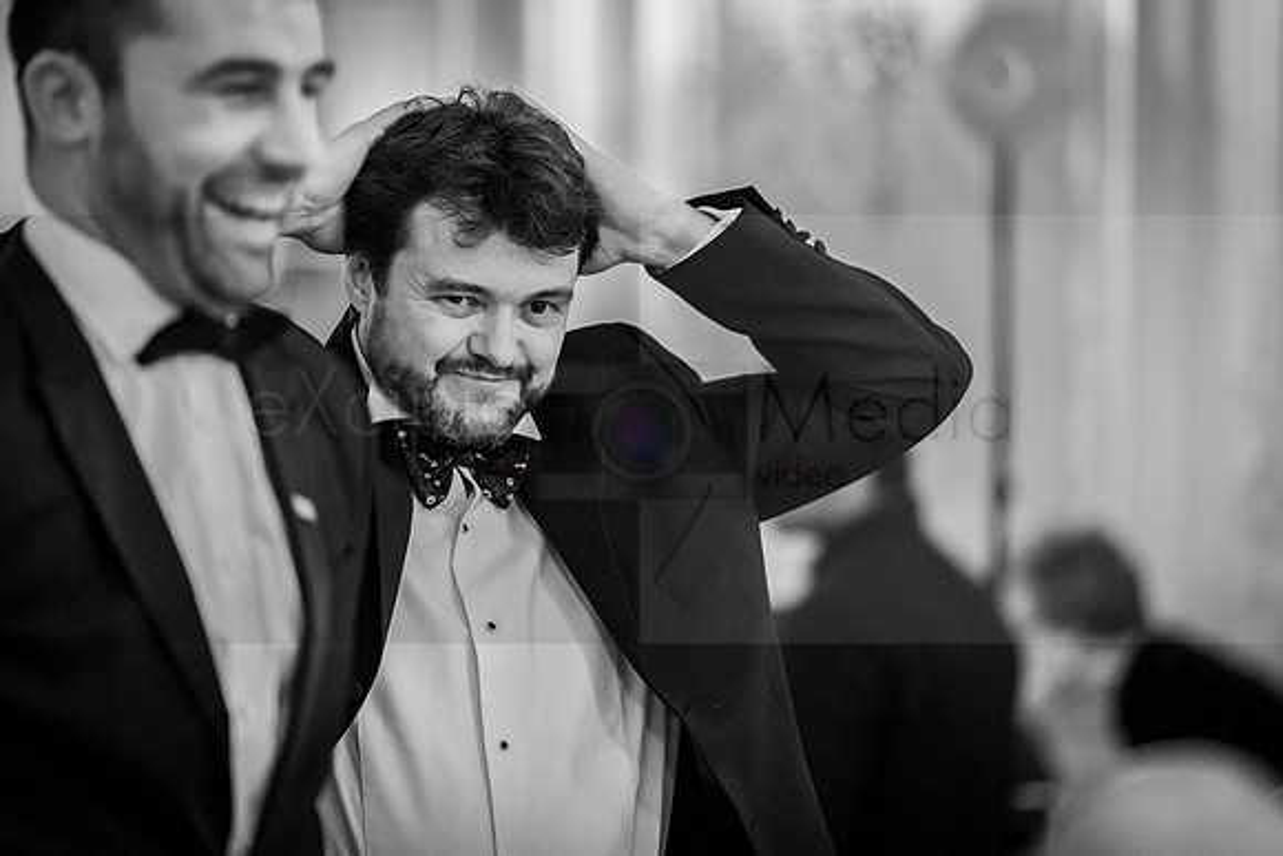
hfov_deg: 9.6
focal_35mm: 213
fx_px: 7602
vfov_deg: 6.4
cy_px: 400
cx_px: 684
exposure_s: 1/125
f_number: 2.8
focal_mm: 200
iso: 6400
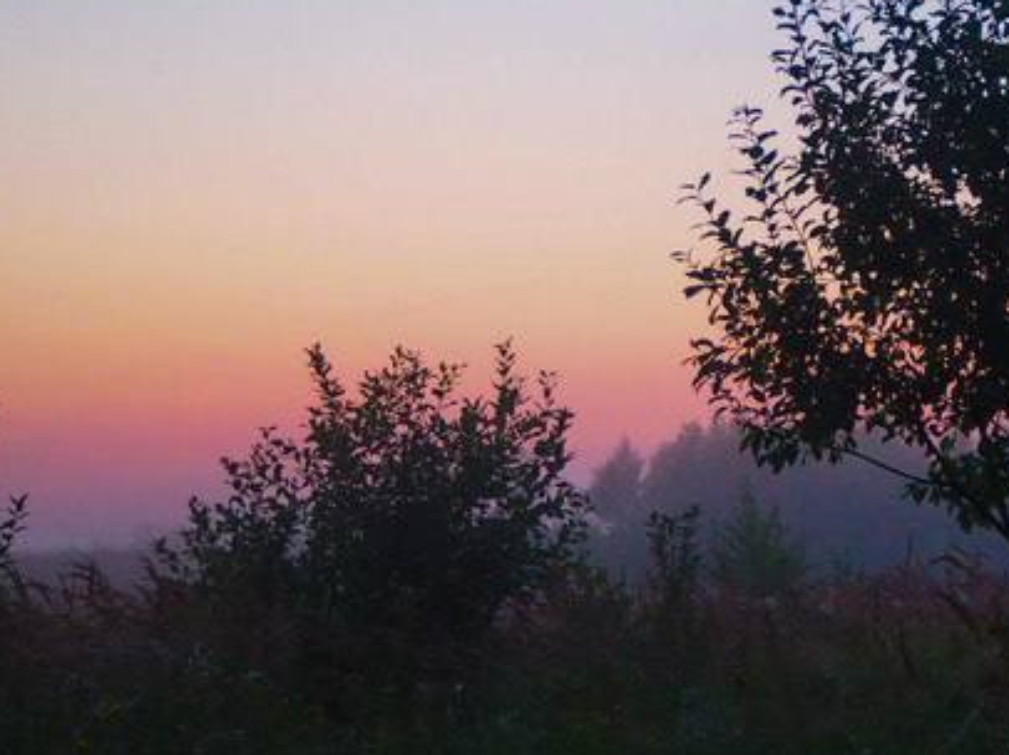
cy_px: 332
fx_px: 2971
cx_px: 1049
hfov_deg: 18.7
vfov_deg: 14.5
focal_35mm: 102
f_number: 4.4
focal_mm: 23
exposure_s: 1/30
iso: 1600
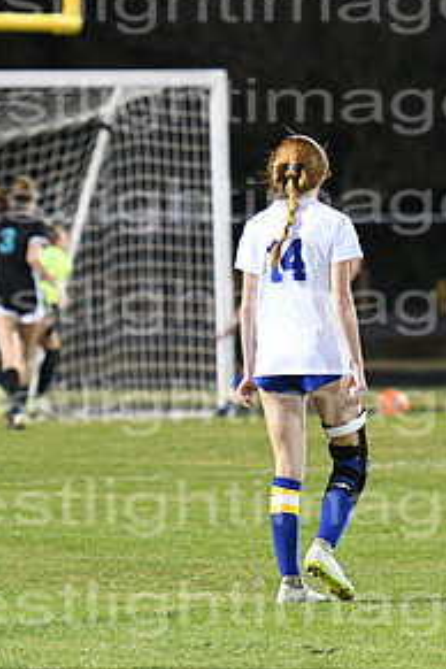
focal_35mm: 464
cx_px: 214
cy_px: 357
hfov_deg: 3.0
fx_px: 8622
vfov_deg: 4.4
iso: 8000
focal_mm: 155
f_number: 2.8
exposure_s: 1/800
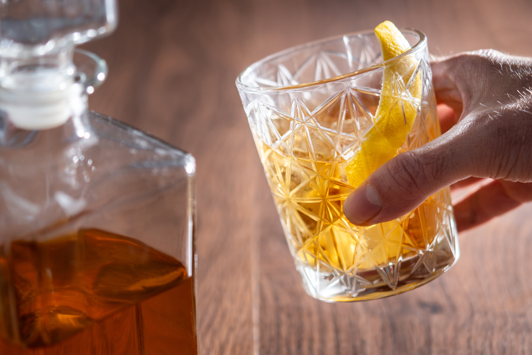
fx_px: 1330
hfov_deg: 22.6
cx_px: 266
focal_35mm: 90
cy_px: 178
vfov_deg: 15.2
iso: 100
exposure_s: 1/200
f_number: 3
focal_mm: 60
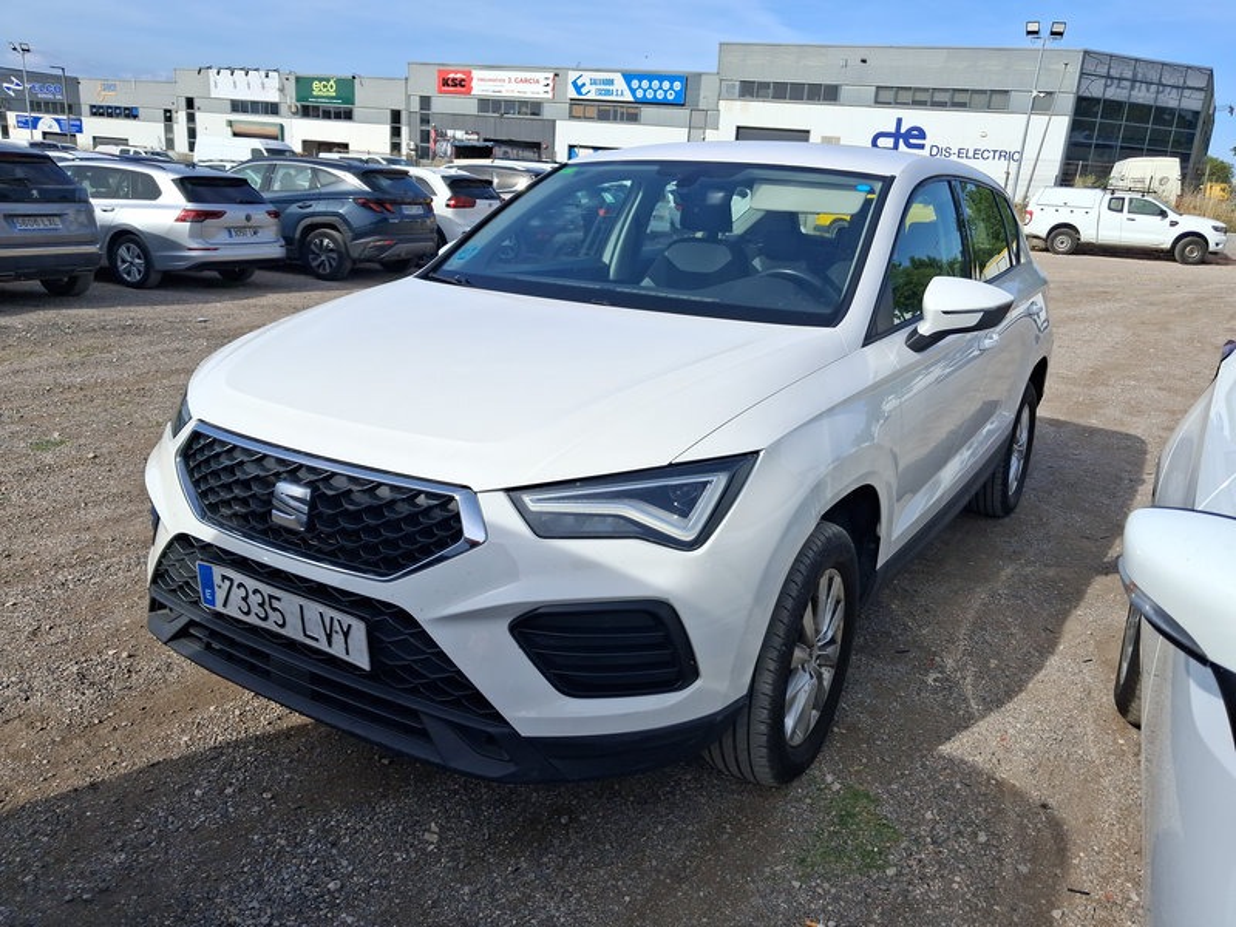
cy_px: 464
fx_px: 964
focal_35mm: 27
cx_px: 618
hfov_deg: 65.3
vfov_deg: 51.4
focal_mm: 4
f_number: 1.8
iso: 20
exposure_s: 1/712
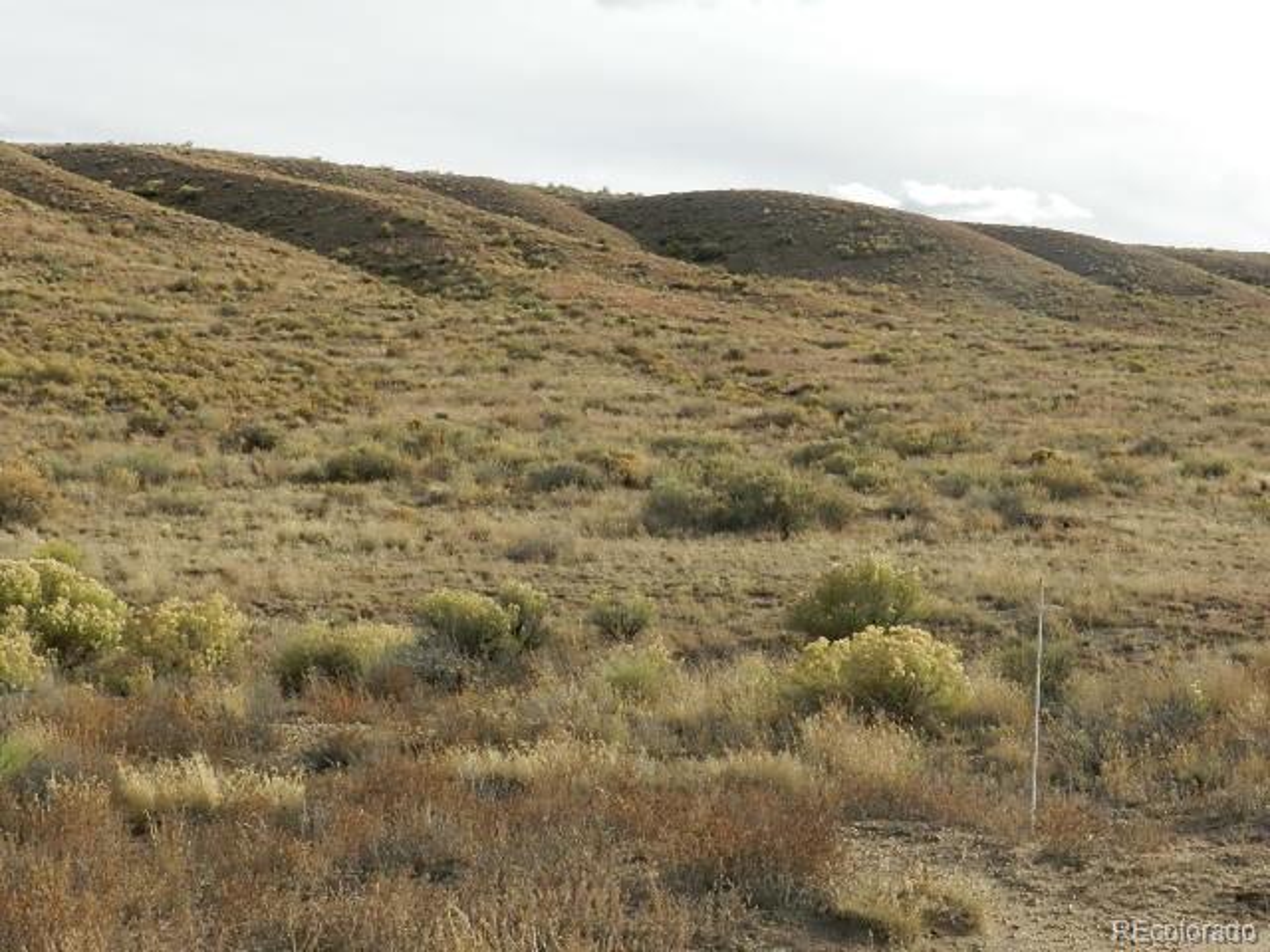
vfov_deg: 19.4
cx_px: 635
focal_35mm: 76
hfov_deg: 25.7
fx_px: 2788
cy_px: 476
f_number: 4.8
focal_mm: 13.5
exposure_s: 1/60
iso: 160
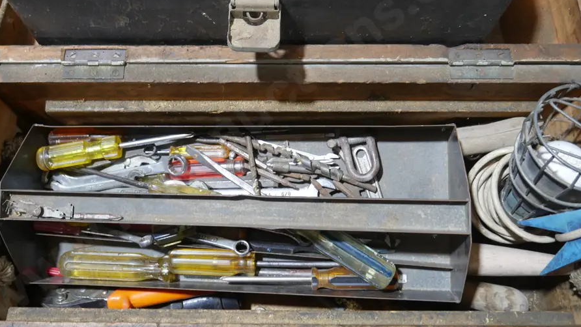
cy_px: 112
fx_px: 539
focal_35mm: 35
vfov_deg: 33.5
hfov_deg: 56.5
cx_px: 259
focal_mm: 14
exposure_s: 1/60
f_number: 3.5
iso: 500
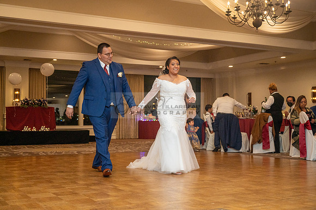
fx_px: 412
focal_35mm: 47
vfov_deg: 28.6
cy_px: 105
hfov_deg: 41.9
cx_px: 158
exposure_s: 1/200
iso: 2500
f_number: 4
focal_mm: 47
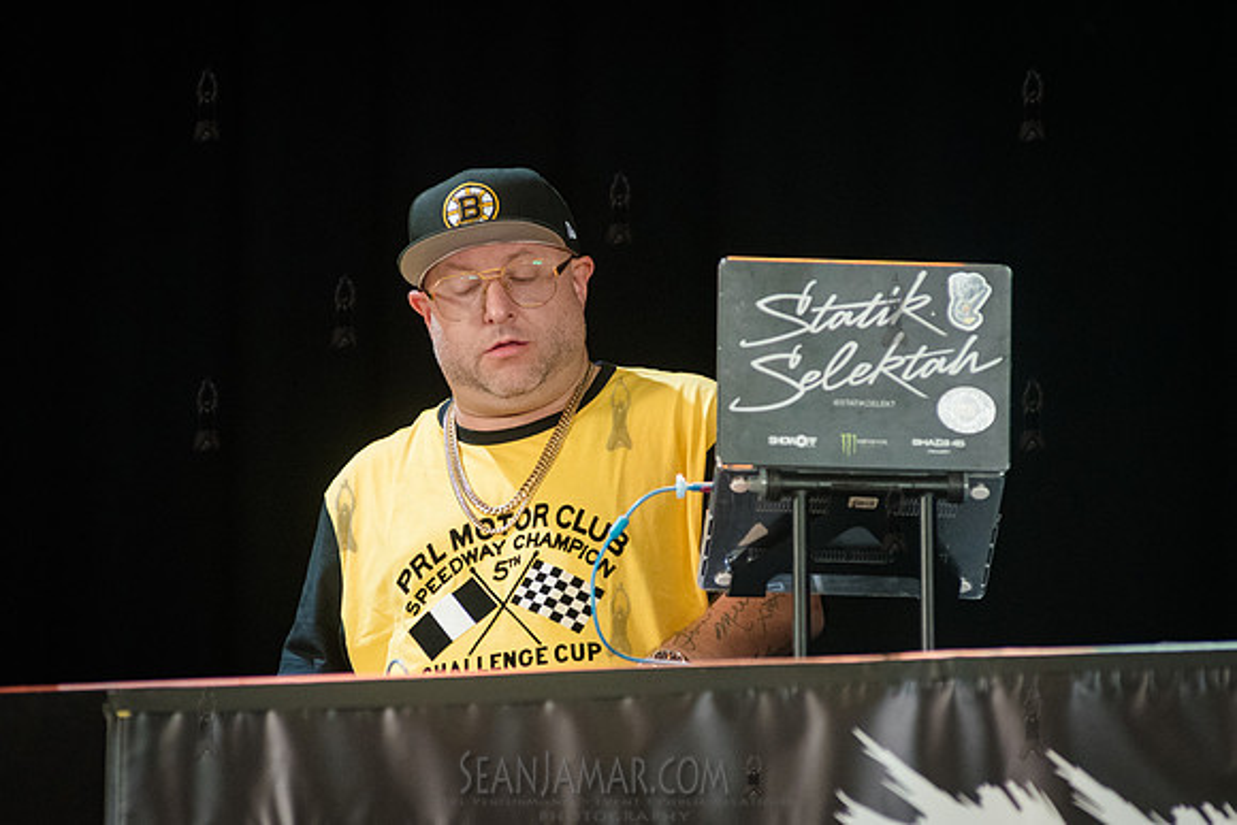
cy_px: 435
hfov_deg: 8.2
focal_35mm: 250
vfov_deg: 5.5
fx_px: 8587
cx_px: 617
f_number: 4
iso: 5000
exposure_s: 1/320
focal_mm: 200
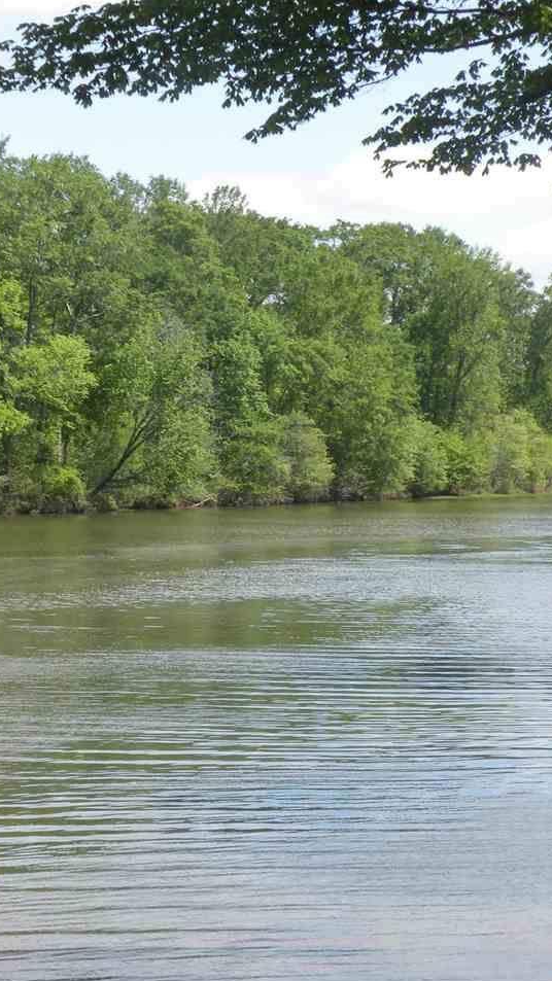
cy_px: 493
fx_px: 2550
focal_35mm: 98
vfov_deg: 21.8
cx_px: 185
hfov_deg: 12.3
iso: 64
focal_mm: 11.9
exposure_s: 1/193
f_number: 5.6
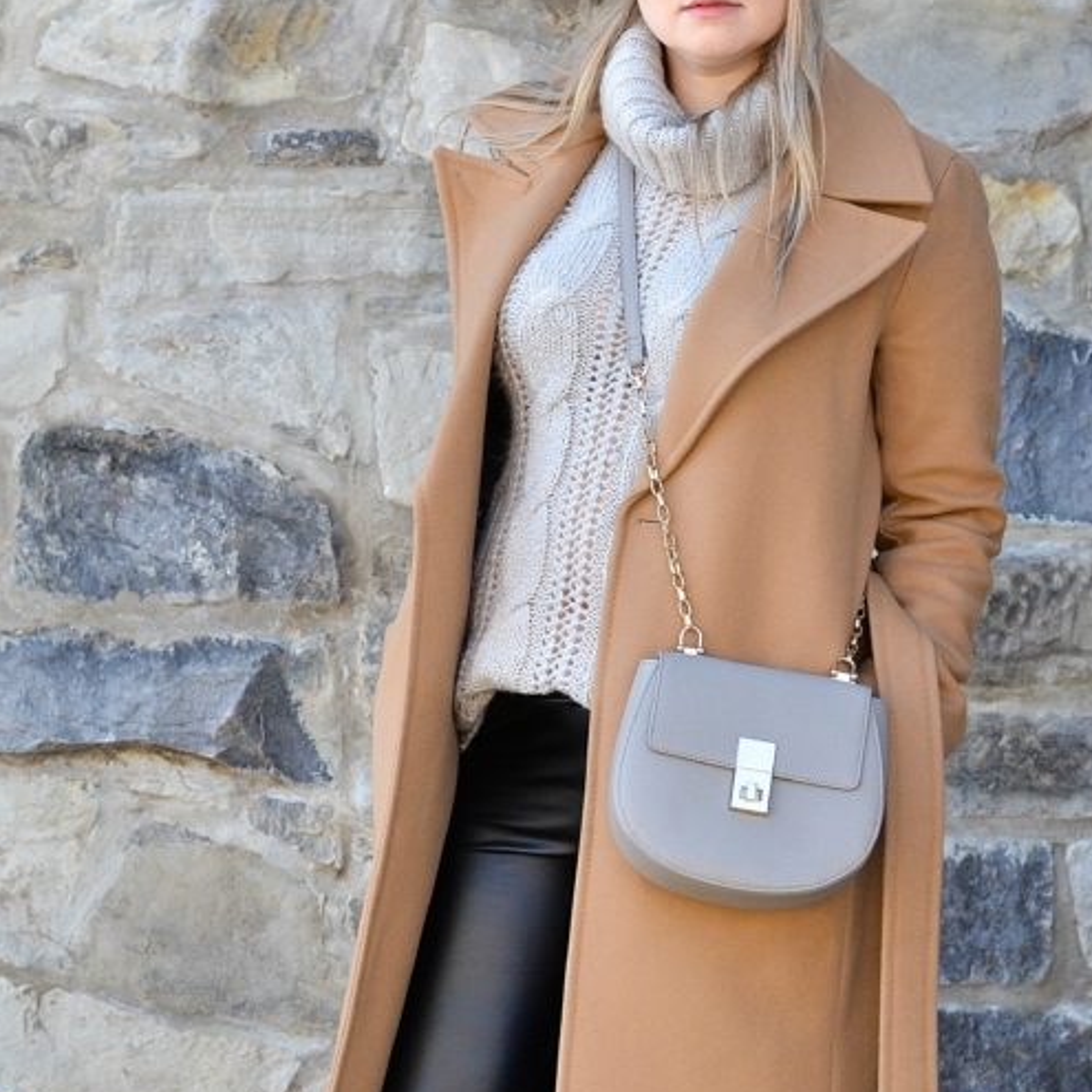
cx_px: 490
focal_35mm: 130
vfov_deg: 13.4
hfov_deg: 13.4
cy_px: 754
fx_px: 4640
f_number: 3.2
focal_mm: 50
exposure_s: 1/800
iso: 1000
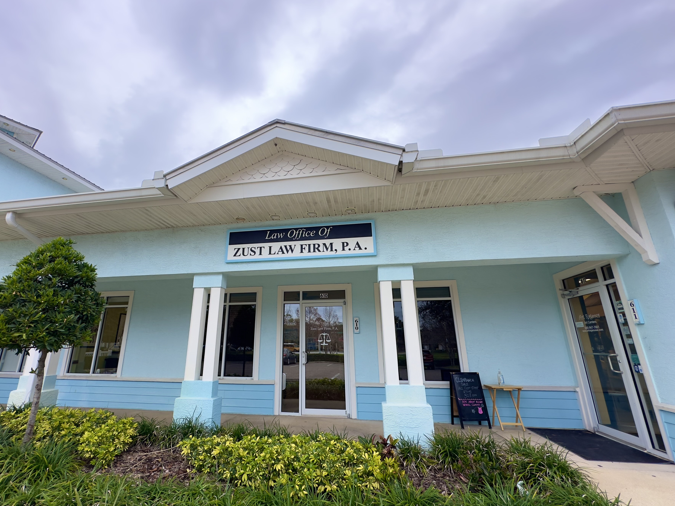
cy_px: 252
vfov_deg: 81.8
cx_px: 317
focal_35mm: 15
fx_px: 293
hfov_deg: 98.0
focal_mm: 2.22
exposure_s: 1/240
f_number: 2.2
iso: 40
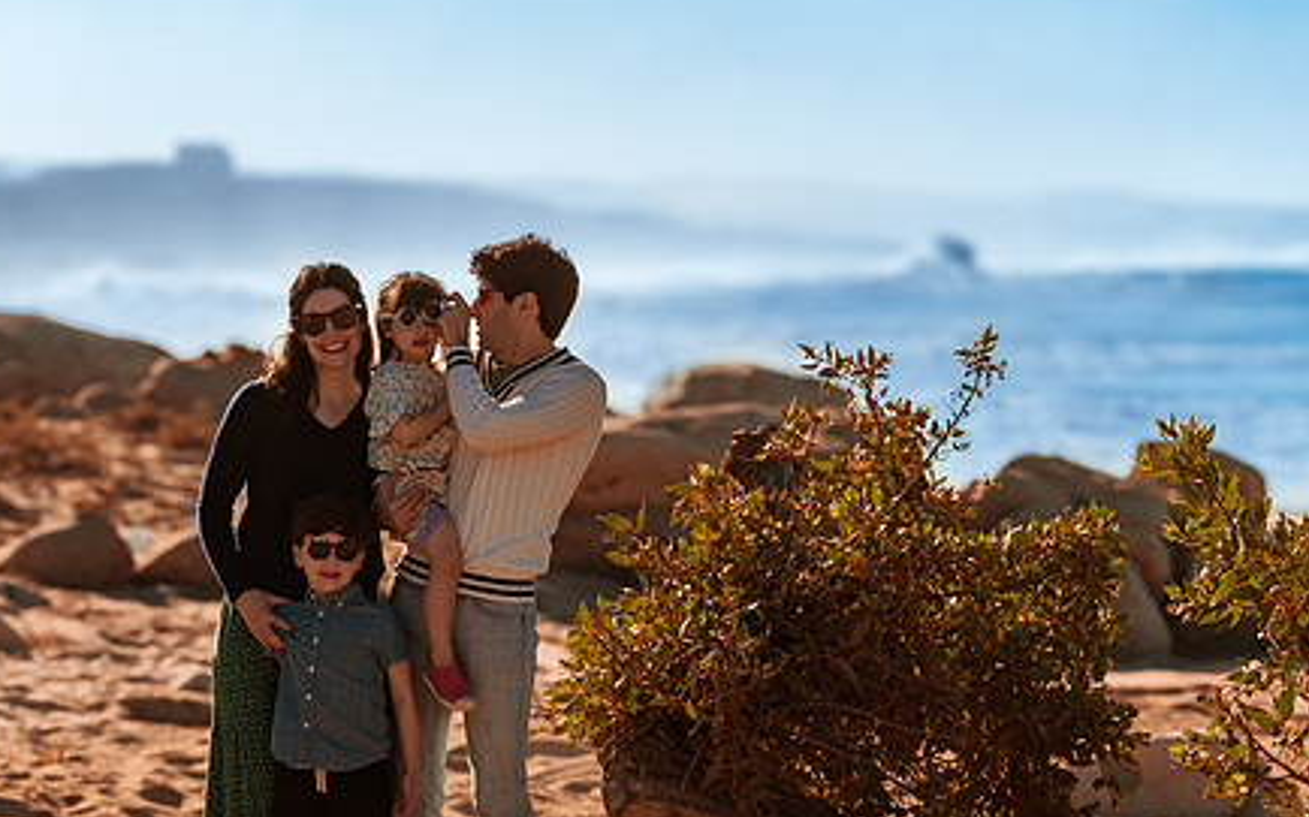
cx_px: 449
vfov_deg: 7.1
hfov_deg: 11.4
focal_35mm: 184
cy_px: 562
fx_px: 6562
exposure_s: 1/2000
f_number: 3.2
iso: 50
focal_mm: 135
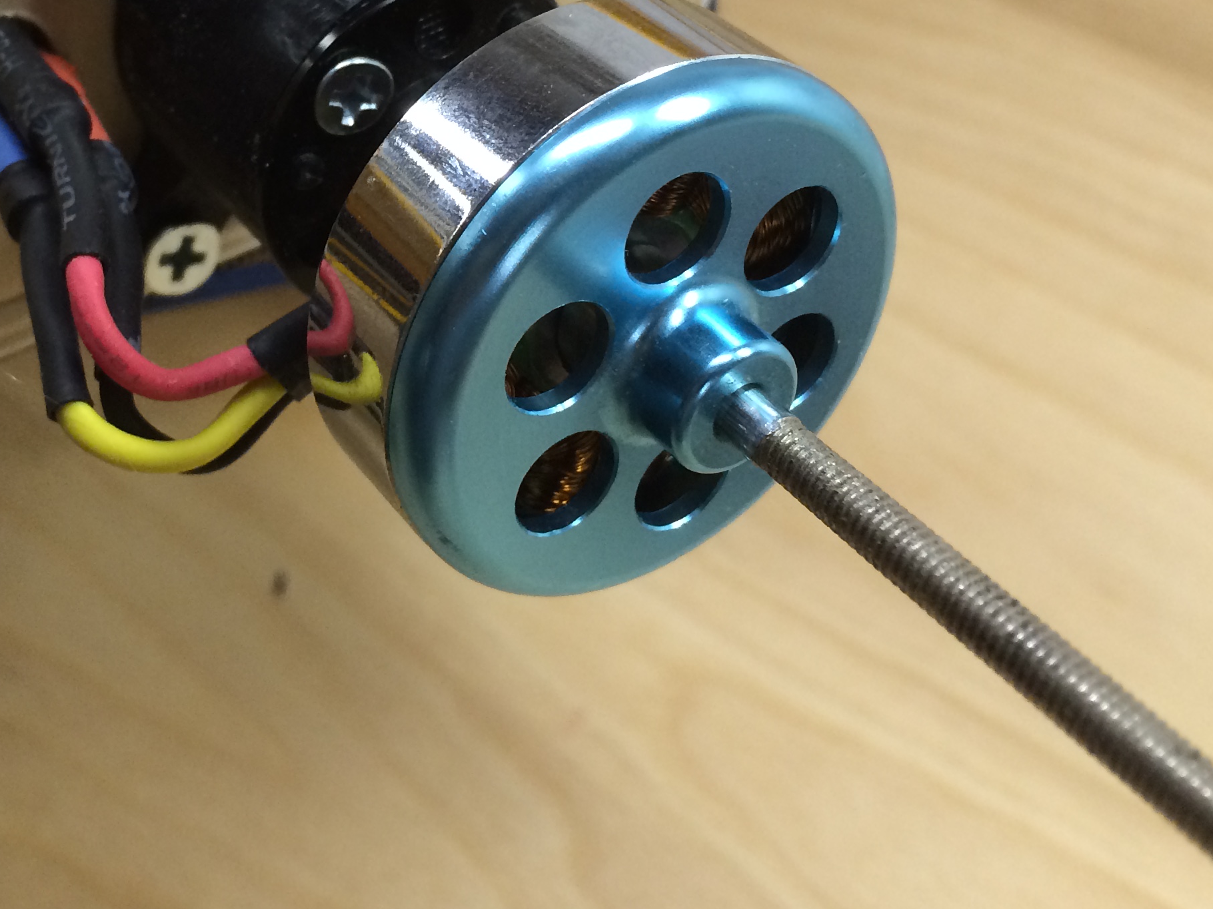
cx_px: 310
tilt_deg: -47.5
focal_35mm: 52
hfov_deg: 36.0
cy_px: 117
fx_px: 1822
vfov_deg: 27.2
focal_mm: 4.15
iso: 64
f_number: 2.2
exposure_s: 1/30
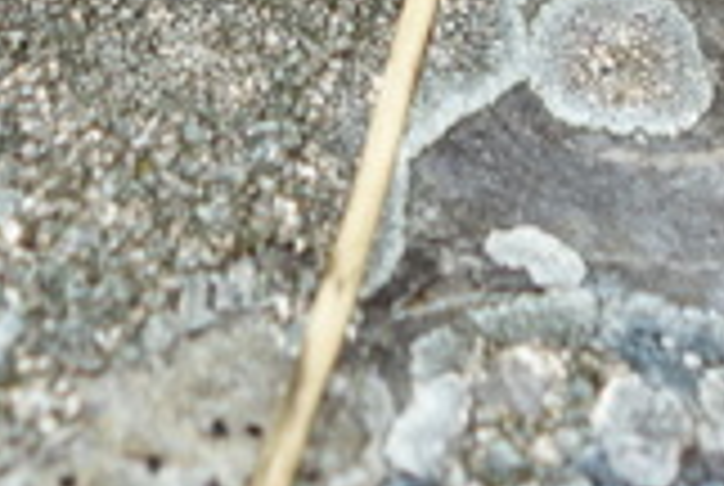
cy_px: -598
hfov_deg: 14.7
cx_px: 400
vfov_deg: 9.1
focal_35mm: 139
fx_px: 2801
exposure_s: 1/100
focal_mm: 10.4
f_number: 3.2
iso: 125
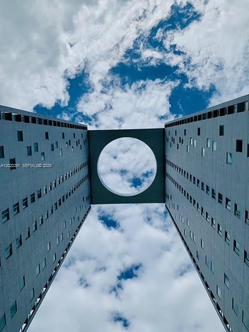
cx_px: 124
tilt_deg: +83.3
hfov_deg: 53.1
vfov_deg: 67.3
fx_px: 249
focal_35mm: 26
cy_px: 166
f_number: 1.8
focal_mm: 4.25
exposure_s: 1/8696
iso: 25
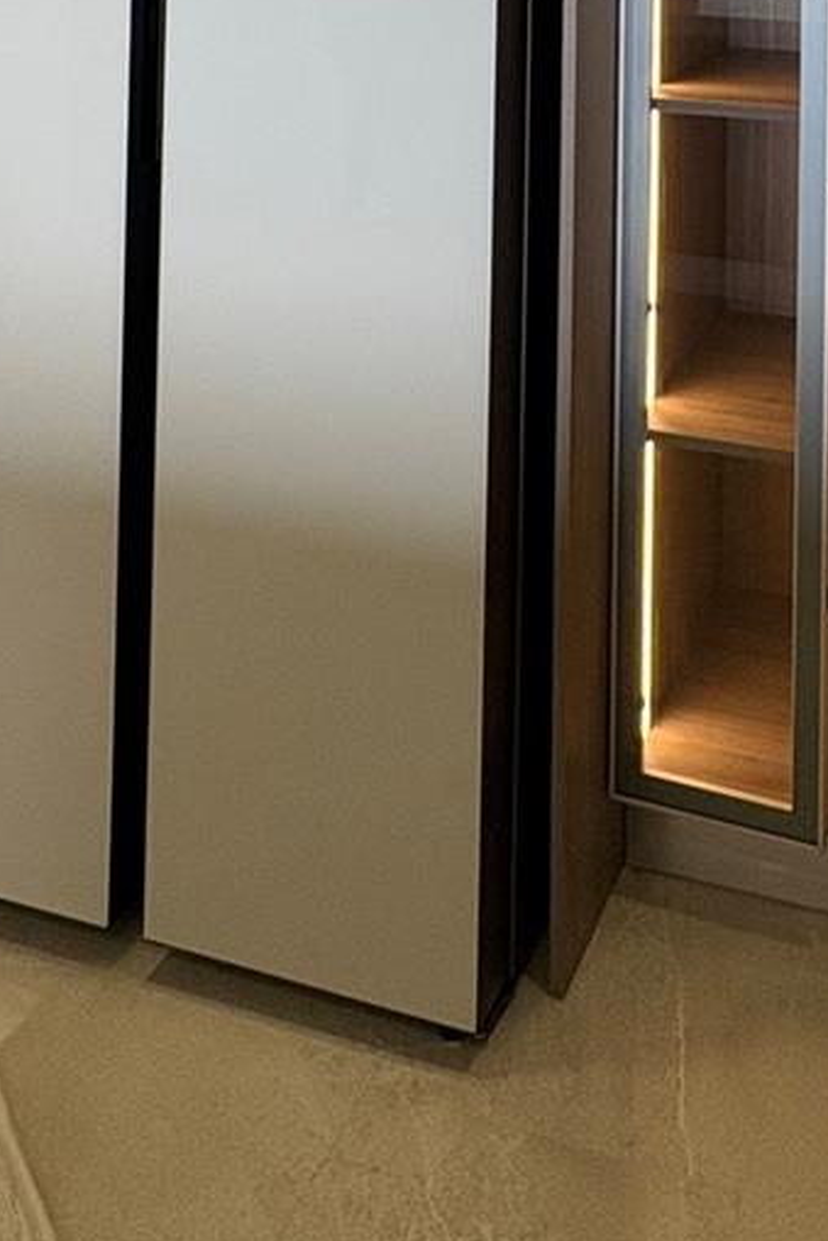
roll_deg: -1.1
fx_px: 1517
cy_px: -173
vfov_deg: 36.5
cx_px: 586
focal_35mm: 44
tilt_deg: +1.6
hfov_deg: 30.2
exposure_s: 1/120
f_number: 2.2
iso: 160
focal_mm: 2.22
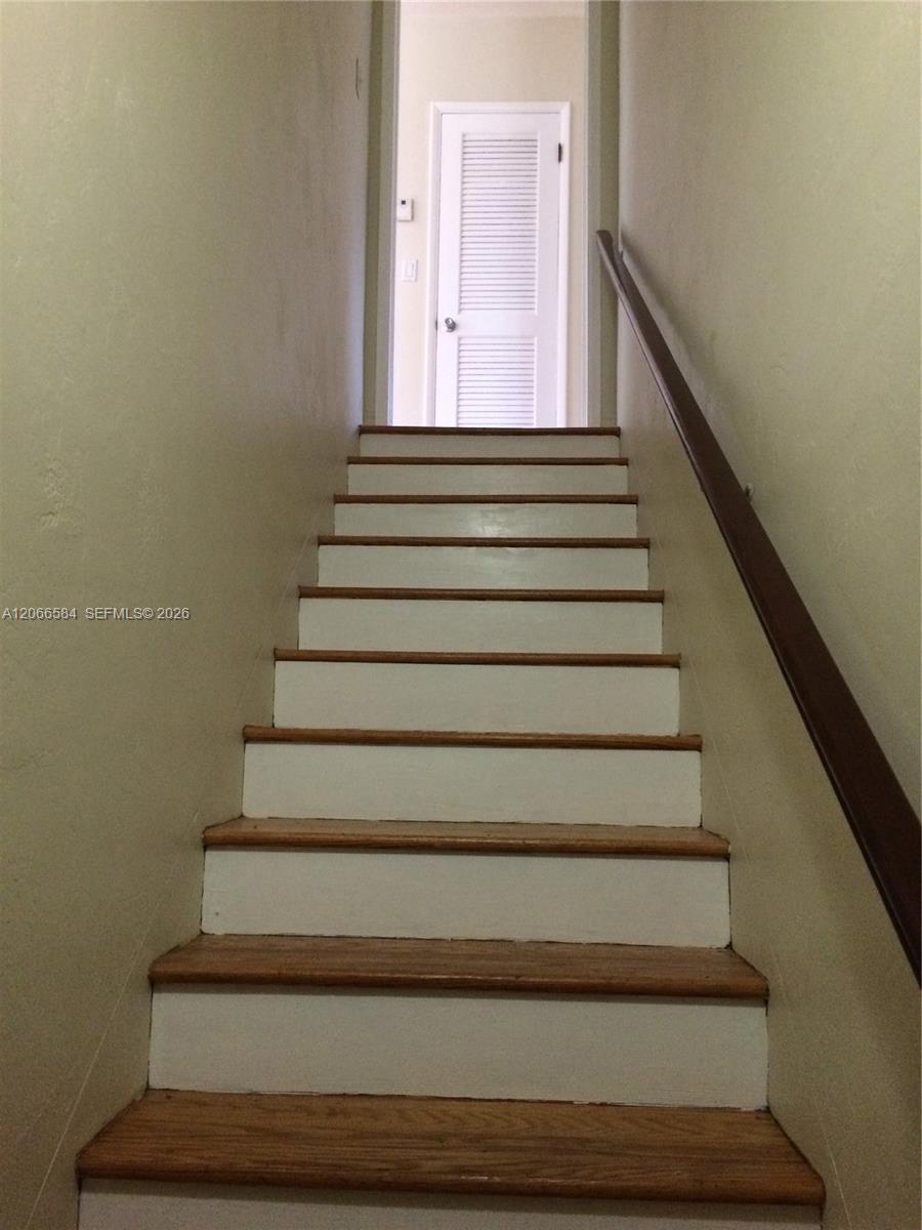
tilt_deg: +6.8
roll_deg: -1.1
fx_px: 1030
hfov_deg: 48.2
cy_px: 615
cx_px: 461
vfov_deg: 61.7
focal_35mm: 29
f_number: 2.2
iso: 320
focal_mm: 4.15
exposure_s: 1/30
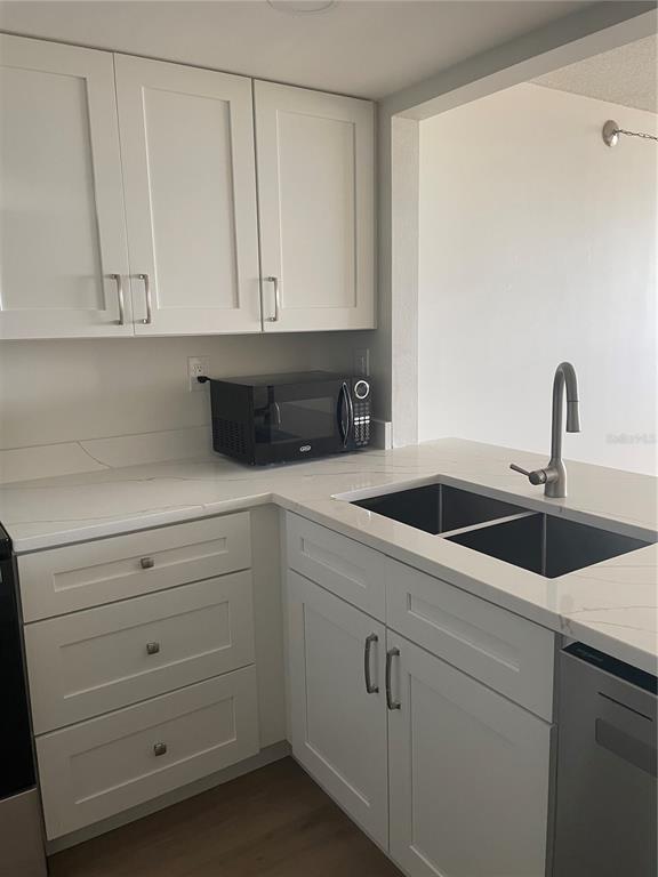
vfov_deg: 67.3
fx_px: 659
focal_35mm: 26
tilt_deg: -9.6
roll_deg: +1.7
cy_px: 438
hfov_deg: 53.1
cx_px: 329
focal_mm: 4.2
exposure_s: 1/94
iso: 125
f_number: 1.6
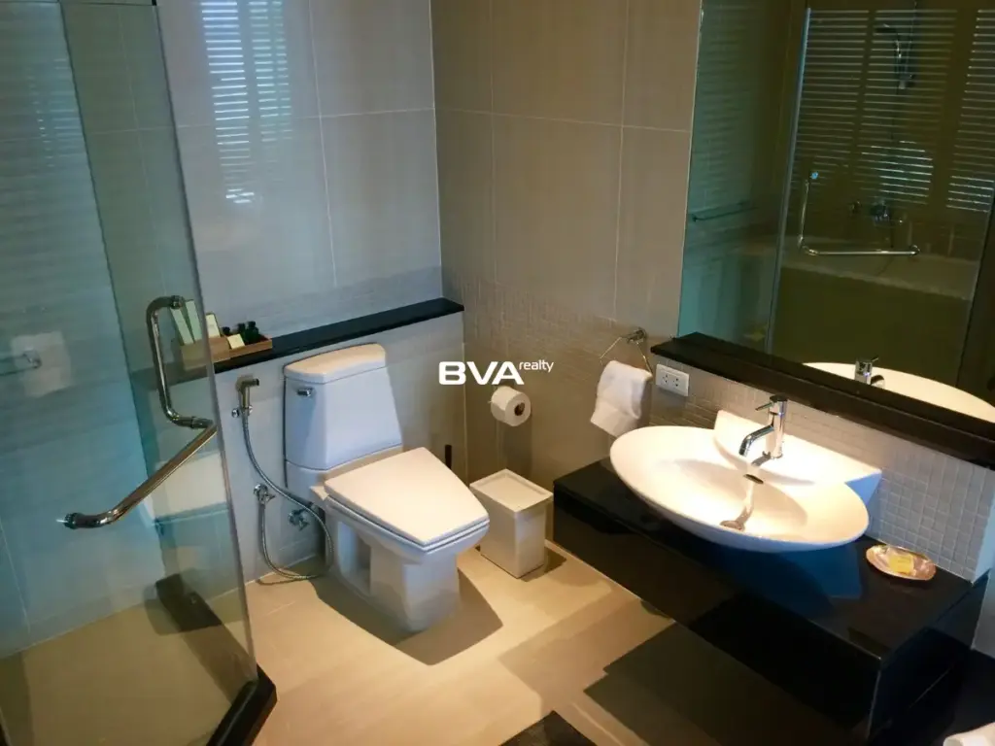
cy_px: 373
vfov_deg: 48.2
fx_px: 834
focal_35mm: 29
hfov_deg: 61.7
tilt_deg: -21.7
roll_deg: +0.2
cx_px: 498
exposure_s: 1/33
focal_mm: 4.15
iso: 64
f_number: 2.2
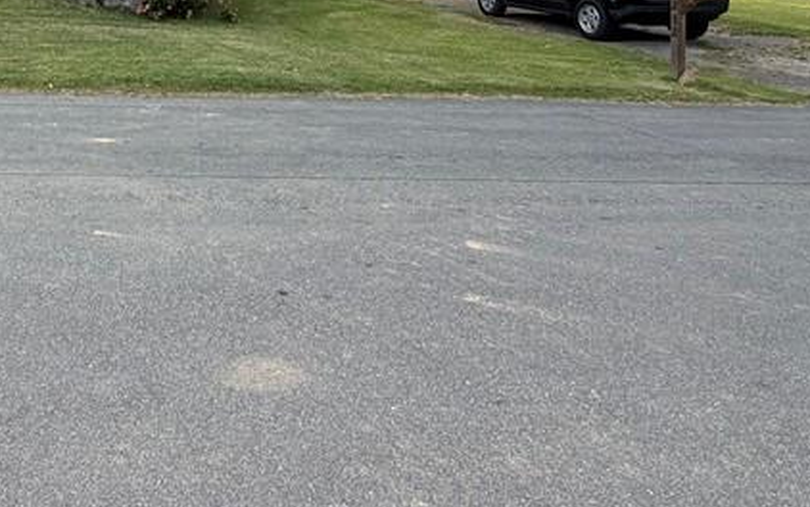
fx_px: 795
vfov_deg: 30.8
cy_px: -77
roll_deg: +2.6
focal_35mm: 36
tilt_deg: +0.9
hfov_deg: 48.5
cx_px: 84
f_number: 2.2
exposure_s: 1/502
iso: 64
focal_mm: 2.22
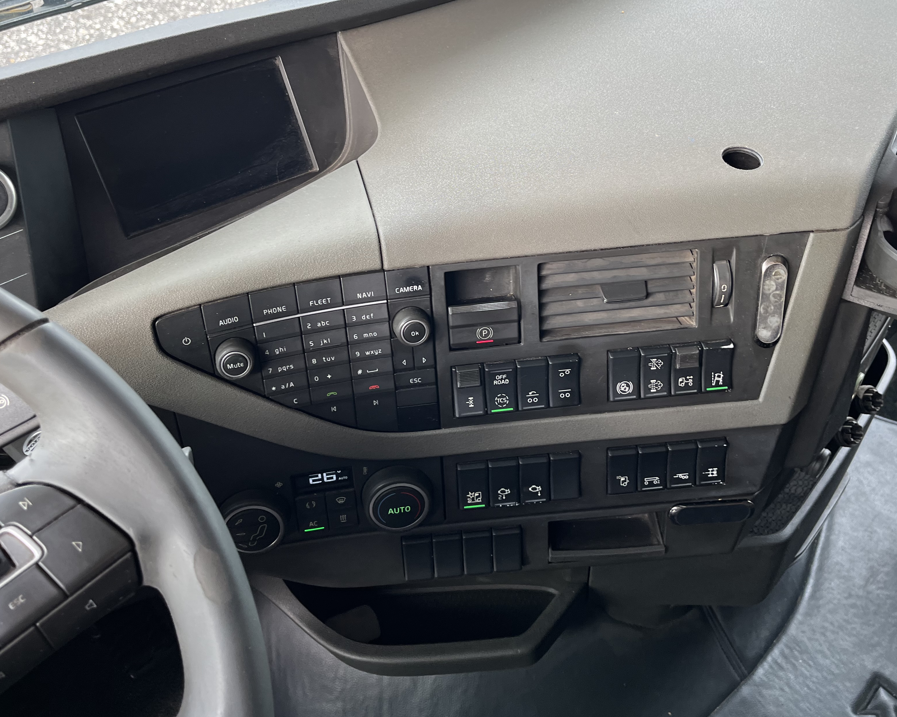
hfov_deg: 54.2
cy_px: 288
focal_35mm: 33
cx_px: 484
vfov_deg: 44.3
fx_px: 876
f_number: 1.6
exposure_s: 1/122
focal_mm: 5.1
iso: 64
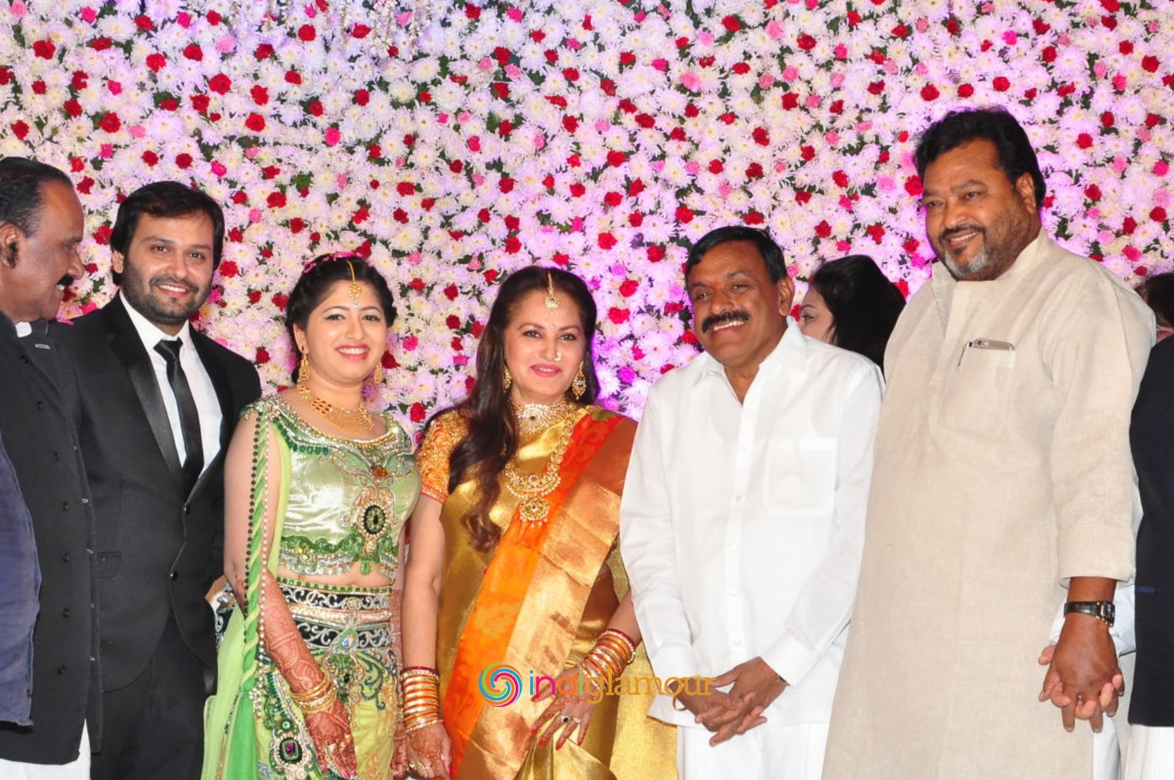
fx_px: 3778
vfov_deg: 11.8
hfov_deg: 17.7
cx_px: 597
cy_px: 477
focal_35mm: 116
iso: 1000
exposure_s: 1/125
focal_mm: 58
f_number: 7.1
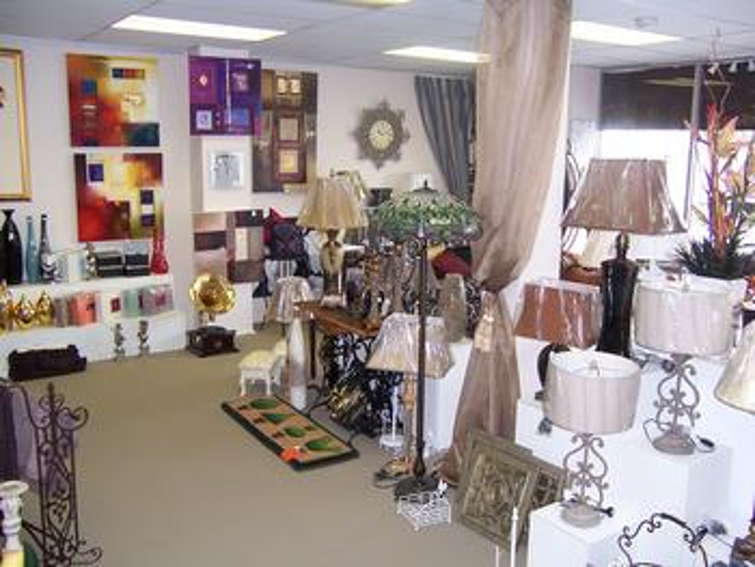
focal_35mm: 33
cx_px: 378
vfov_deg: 43.0
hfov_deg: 55.3
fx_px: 720
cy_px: 284
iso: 140
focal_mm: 5.5
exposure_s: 1/60
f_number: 2.8
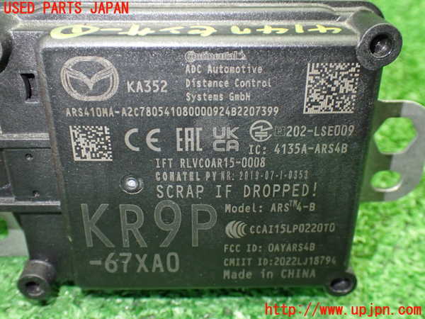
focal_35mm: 38
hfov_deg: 49.0
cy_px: 160
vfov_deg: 37.7
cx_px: 212
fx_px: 467
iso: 800
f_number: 2.7
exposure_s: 1/60
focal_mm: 6.83
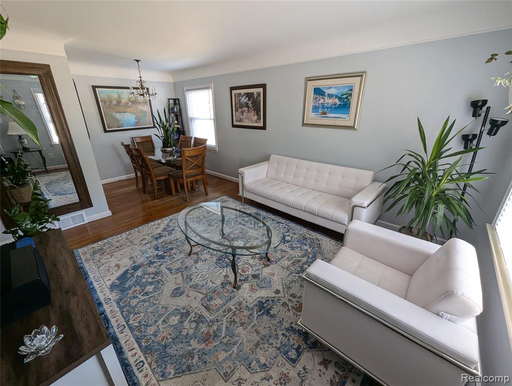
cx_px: 256
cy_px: 193
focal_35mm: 13
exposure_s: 1/60
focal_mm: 1.95
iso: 199
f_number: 2.2
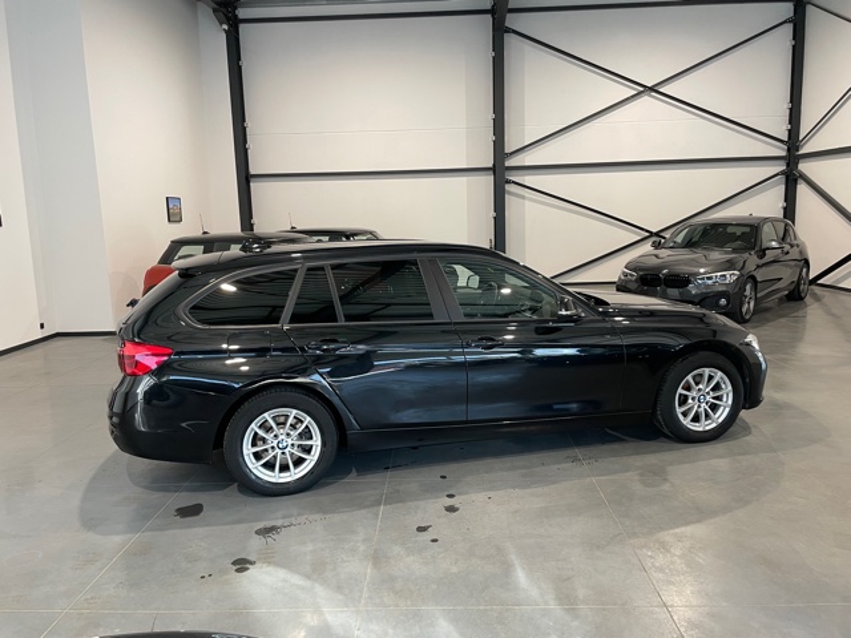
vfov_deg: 53.1
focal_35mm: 26
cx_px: 426
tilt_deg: -9.1
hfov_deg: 67.3
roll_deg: +1.6
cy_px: 319
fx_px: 639
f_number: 1.6
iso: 64
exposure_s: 1/50
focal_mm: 4.2
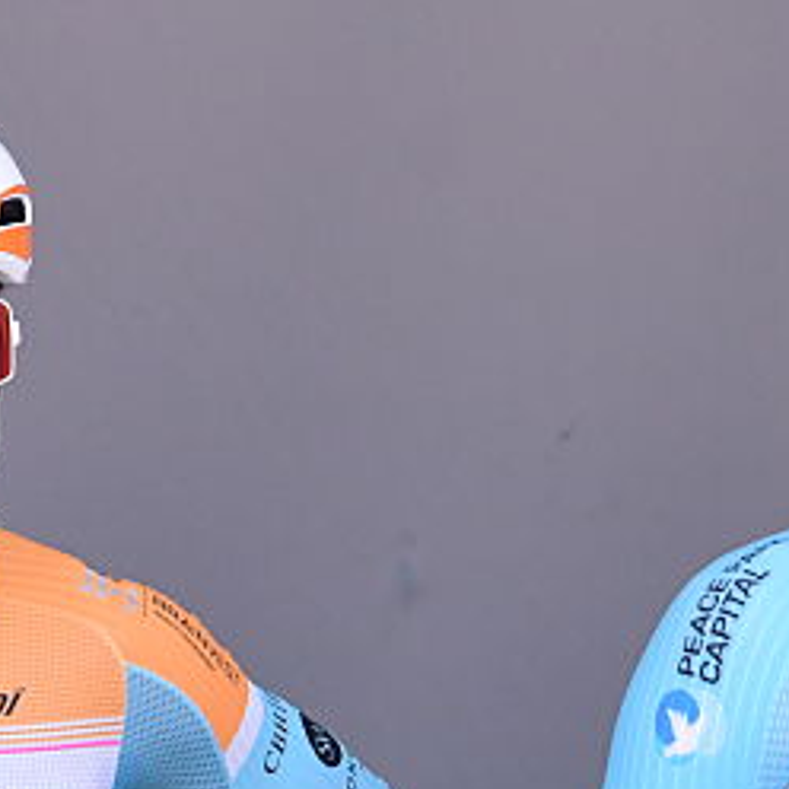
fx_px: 26426
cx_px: 1180
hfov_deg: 1.7
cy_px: 800
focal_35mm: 1025
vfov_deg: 1.7
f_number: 5.6
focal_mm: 195
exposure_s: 1/500
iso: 1000
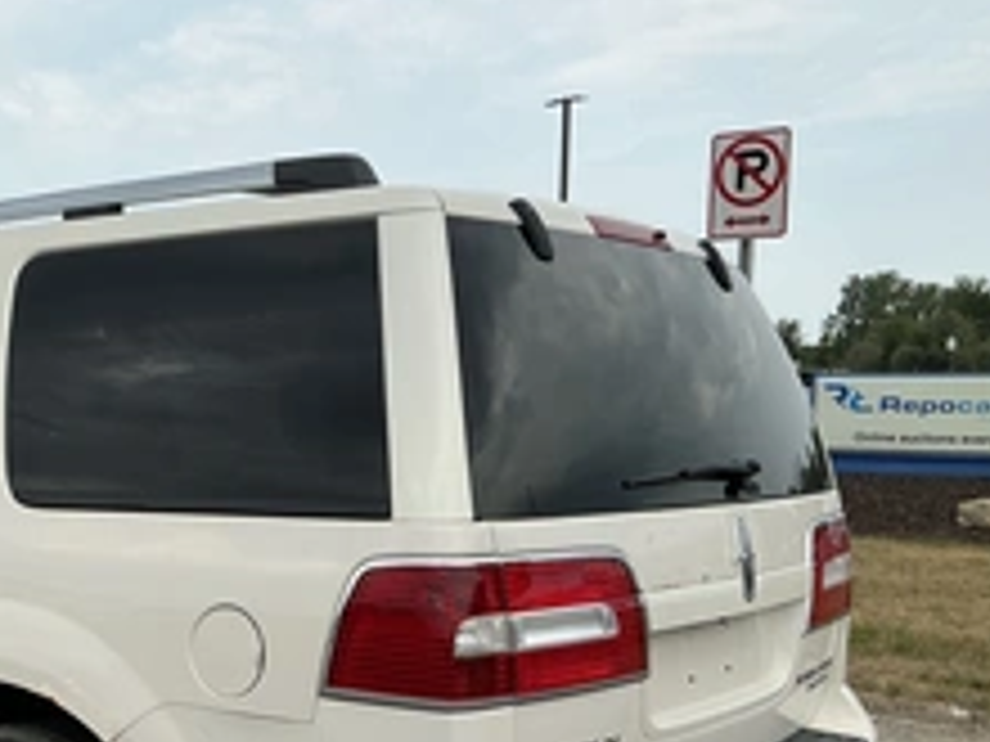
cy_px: 589
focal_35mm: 51
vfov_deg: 28.0
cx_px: 158
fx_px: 1459
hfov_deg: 35.9
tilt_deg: -3.7
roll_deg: +0.5
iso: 25
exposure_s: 1/962
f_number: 1.8
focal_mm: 3
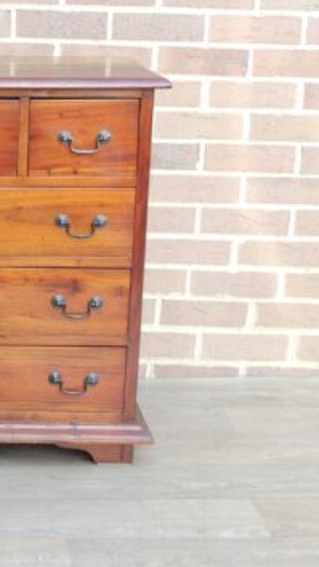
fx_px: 1306
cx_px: -139
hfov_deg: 13.2
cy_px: 262
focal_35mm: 87
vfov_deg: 24.4
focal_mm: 8.3
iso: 125
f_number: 3.5
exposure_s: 1/50
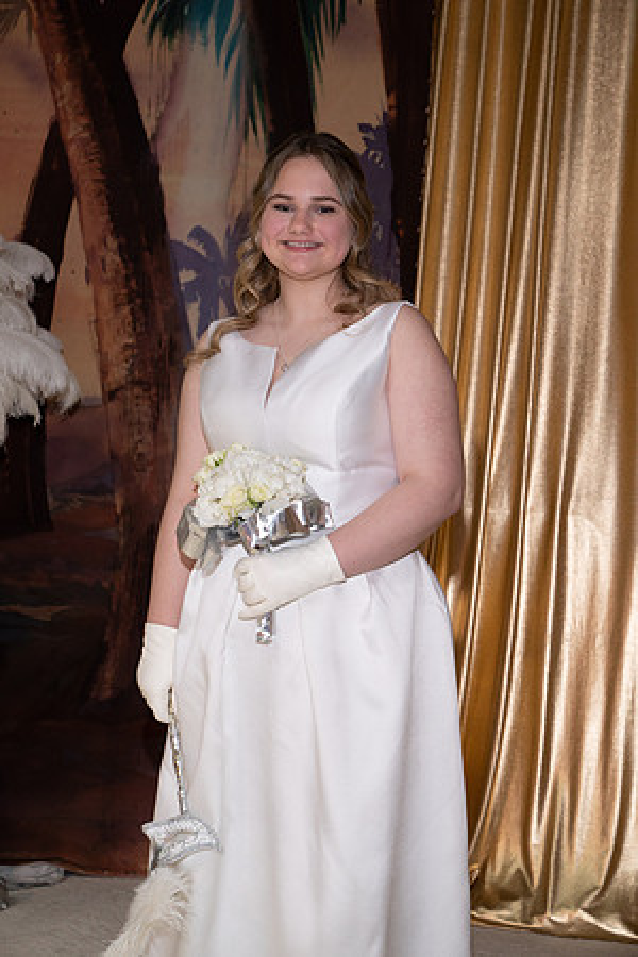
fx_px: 1861
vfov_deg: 28.8
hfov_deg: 19.5
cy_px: 478
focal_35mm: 70
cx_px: 319
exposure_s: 1/160
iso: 800
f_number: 5.6
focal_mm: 70
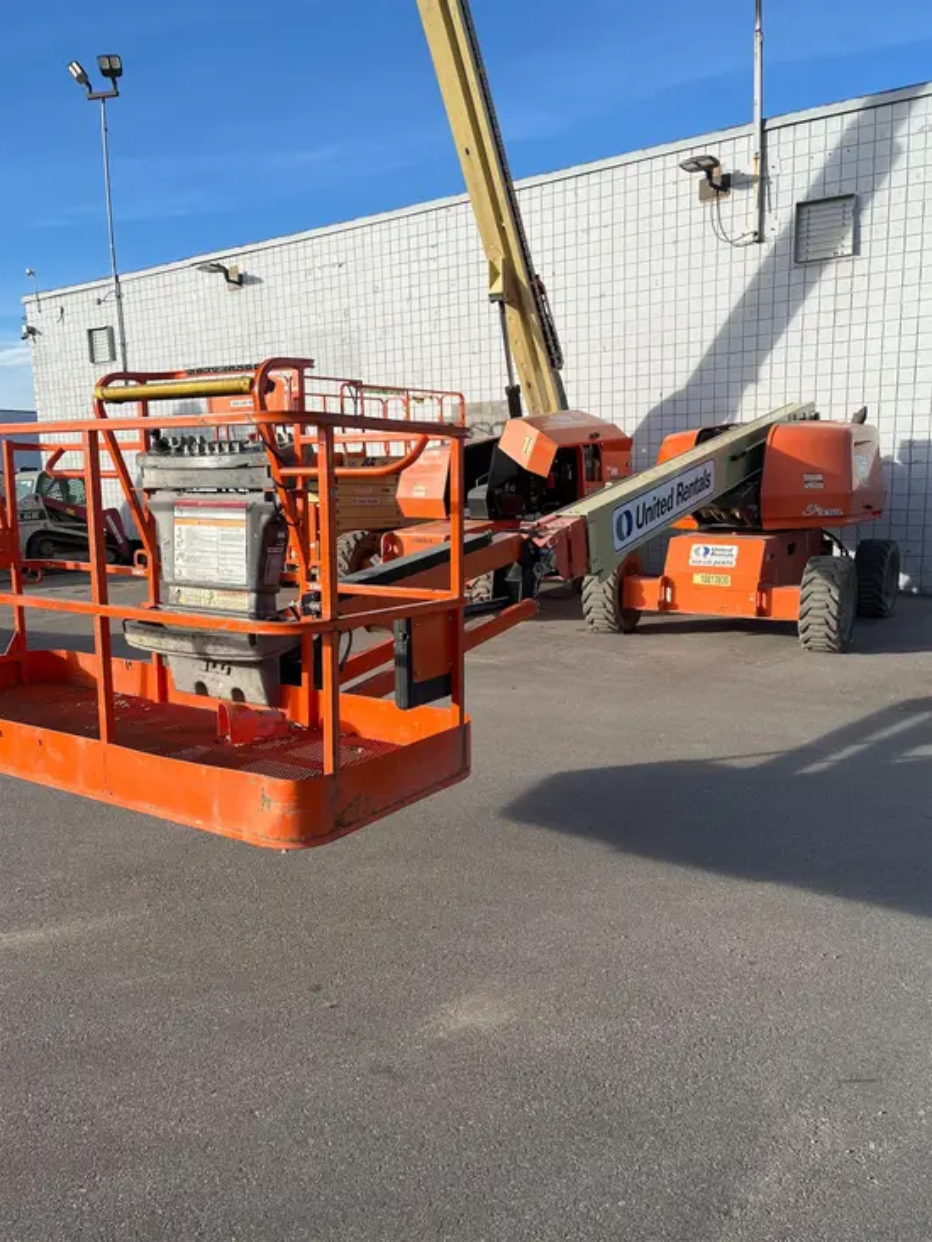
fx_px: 933
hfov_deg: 53.1
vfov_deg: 67.3
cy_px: 621
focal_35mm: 26
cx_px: 466
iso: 50
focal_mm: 5.1
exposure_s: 1/2513
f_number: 1.6
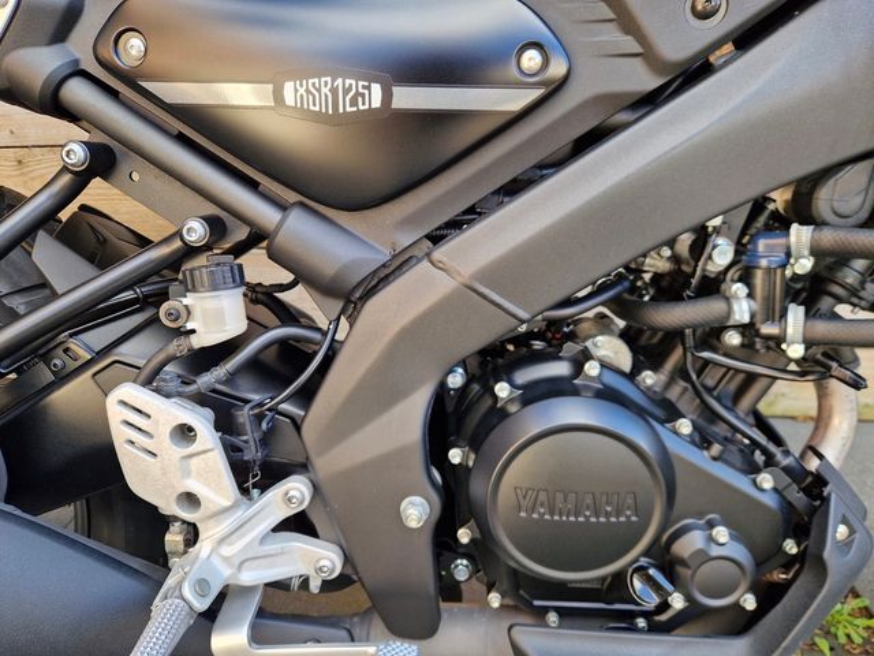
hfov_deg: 73.9
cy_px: 328
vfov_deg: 58.9
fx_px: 581
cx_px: 437
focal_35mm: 23
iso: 50
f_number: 1.8
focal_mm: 5.4
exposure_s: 1/180
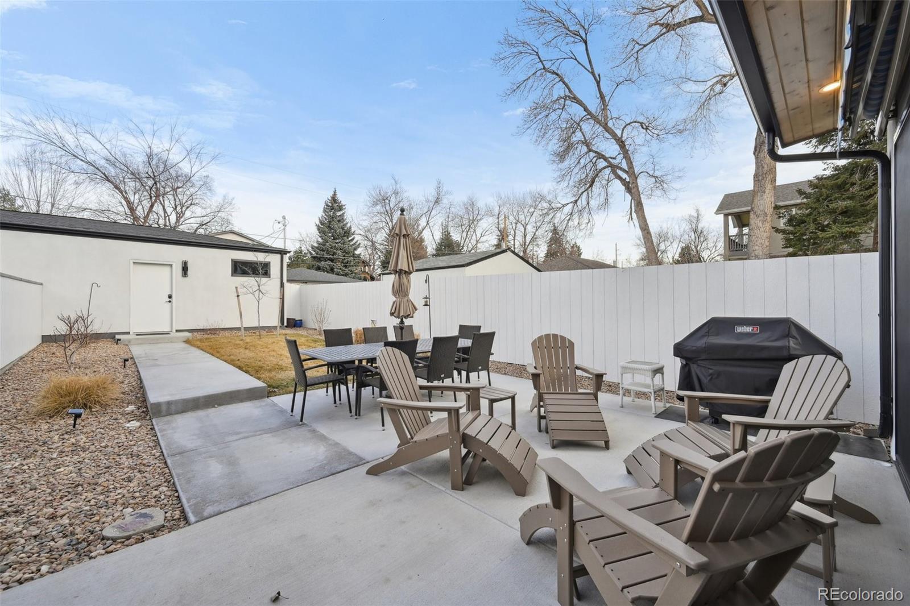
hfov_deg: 104.3
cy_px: 303
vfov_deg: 81.2
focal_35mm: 14
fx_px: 354
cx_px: 455
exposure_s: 1/160
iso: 400
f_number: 10
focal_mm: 14
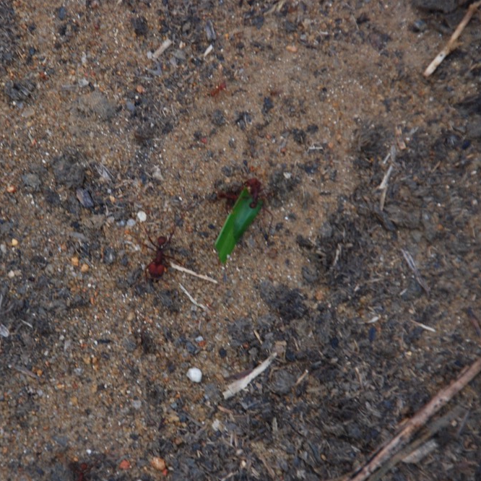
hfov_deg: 6.8
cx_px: 173
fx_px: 4066
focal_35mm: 259
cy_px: 241
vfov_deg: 6.8
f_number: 5.6
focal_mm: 135
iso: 400
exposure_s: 1/60
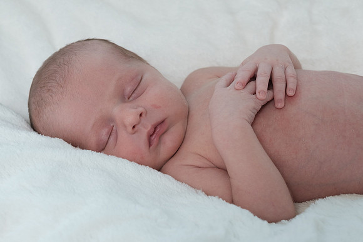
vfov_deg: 20.9
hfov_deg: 30.9
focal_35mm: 65
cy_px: 165
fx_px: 653
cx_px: 135
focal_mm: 25.7
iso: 800
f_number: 4
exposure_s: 1/200
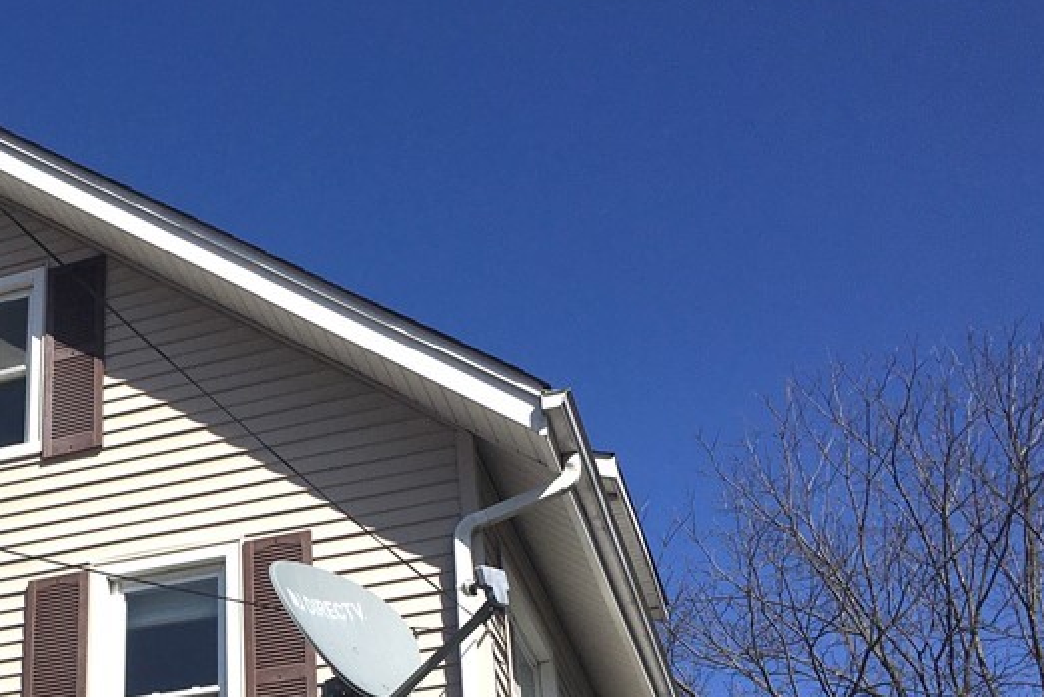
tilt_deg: +22.6
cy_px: 729
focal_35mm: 59
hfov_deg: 32.1
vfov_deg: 22.0
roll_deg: -2.2
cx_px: 88
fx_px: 1711
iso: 25
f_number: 2.2
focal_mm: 4.15
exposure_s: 1/4049
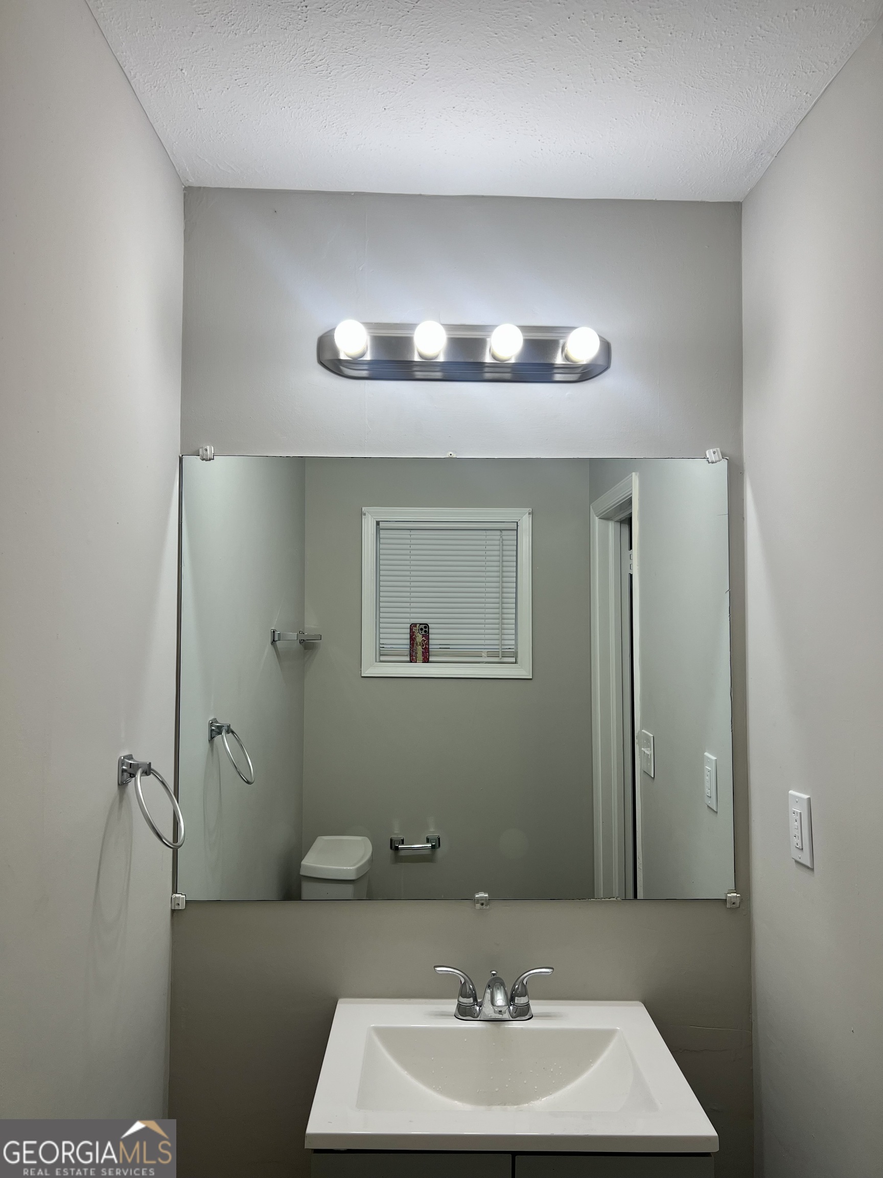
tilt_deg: +3.0
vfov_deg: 67.3
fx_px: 884
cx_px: 442
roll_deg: -0.5
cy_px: 589
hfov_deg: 53.1
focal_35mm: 26
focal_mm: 5.7
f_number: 1.5
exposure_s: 1/204
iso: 40
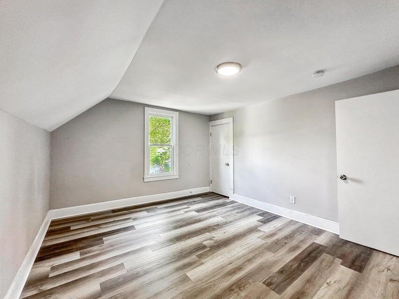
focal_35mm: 14
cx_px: 200
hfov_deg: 102.1
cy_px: 150
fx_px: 161
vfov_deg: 85.7
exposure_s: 1/120
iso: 200
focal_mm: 2.2
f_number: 2.2
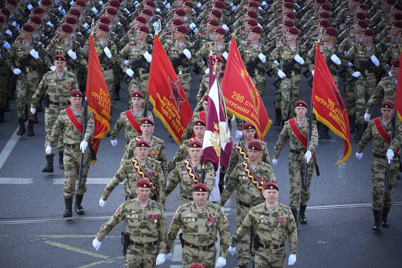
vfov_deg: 6.9
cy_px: 134
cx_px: 201
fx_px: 2211
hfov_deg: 10.4
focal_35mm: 198
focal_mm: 198
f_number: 6.3
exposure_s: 1/800
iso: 1600
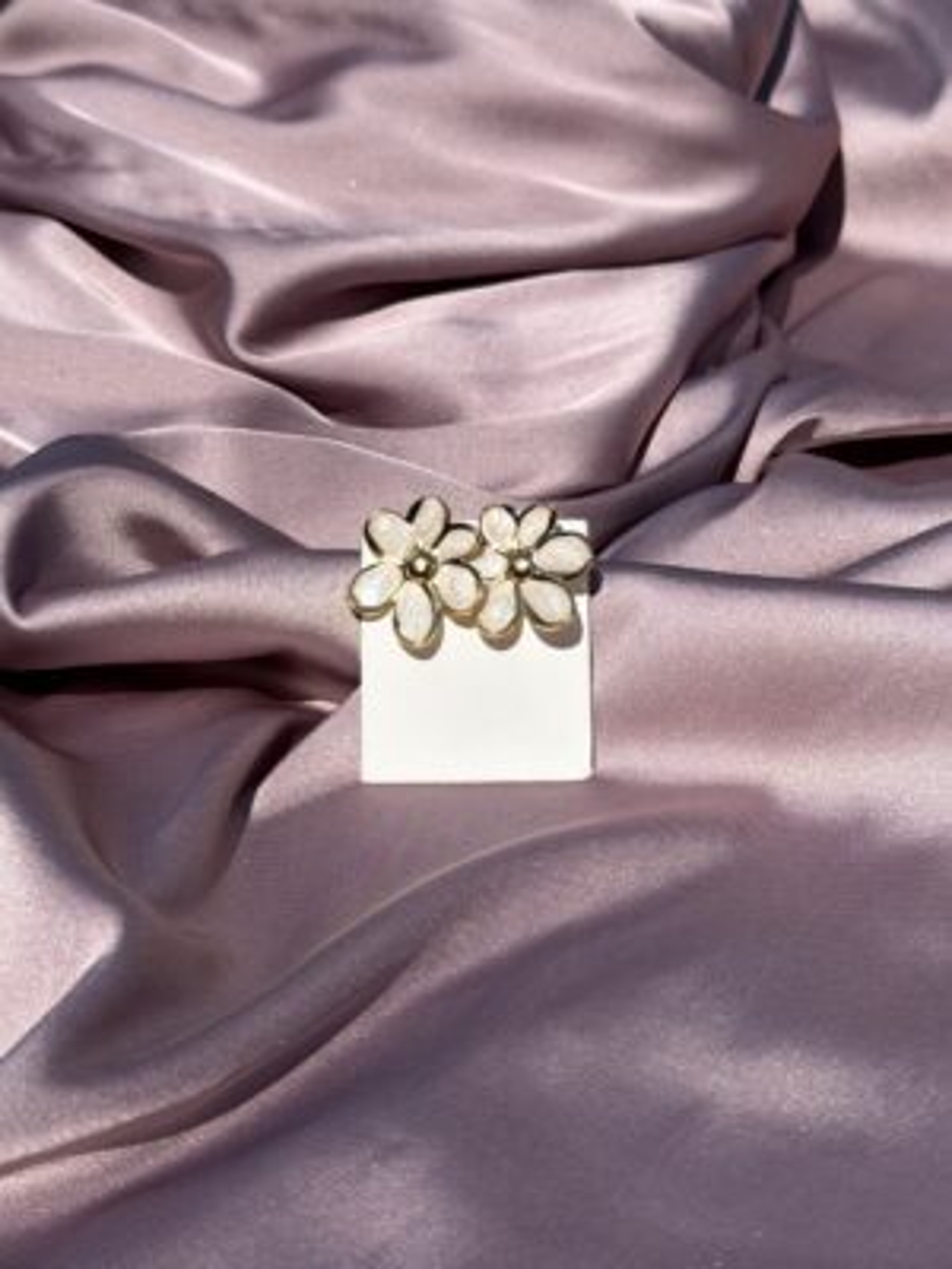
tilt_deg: -33.6
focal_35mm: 48
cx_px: 476
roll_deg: +1.6
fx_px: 1760
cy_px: 634
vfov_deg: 39.7
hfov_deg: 30.3
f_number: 1.78
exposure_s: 1/20408
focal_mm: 6.76
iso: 64
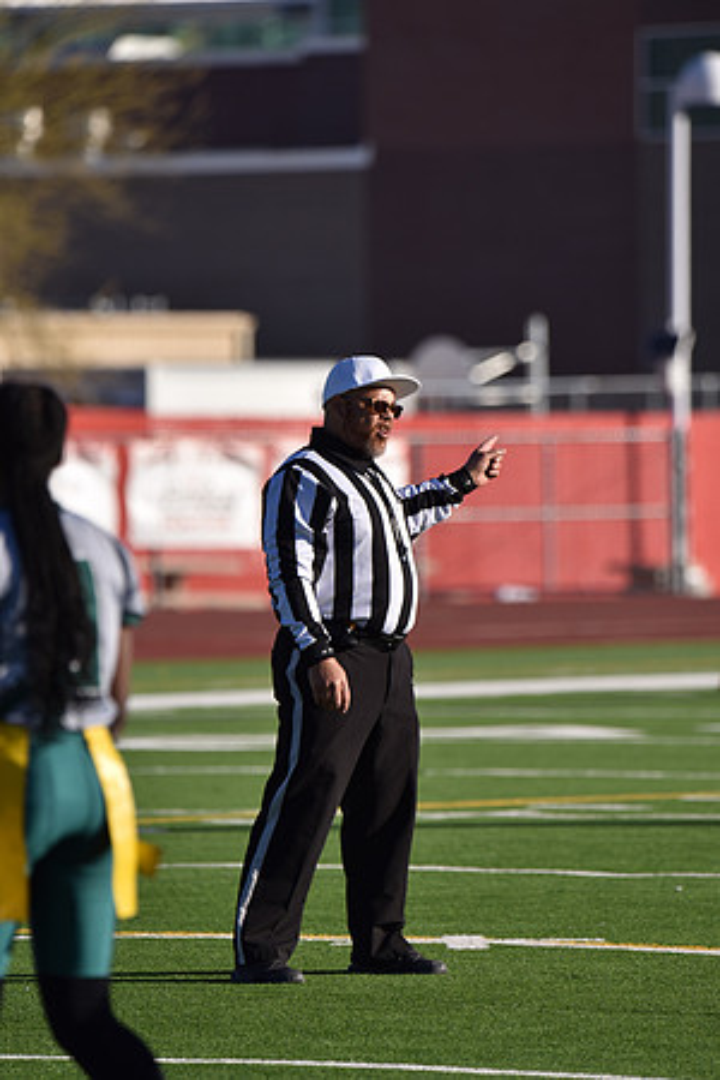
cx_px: 360
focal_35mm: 420
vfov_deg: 4.9
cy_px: 540
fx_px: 12599
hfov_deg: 3.3
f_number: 6
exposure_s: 1/1000
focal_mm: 420
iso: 160
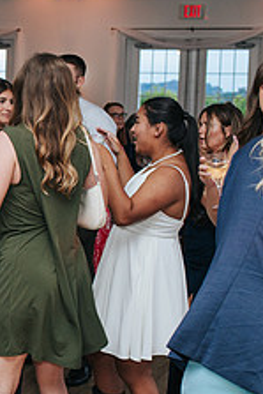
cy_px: 201
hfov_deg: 13.9
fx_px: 996
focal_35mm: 91
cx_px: -152
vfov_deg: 22.4
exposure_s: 1/200
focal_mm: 35
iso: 800
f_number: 3.2
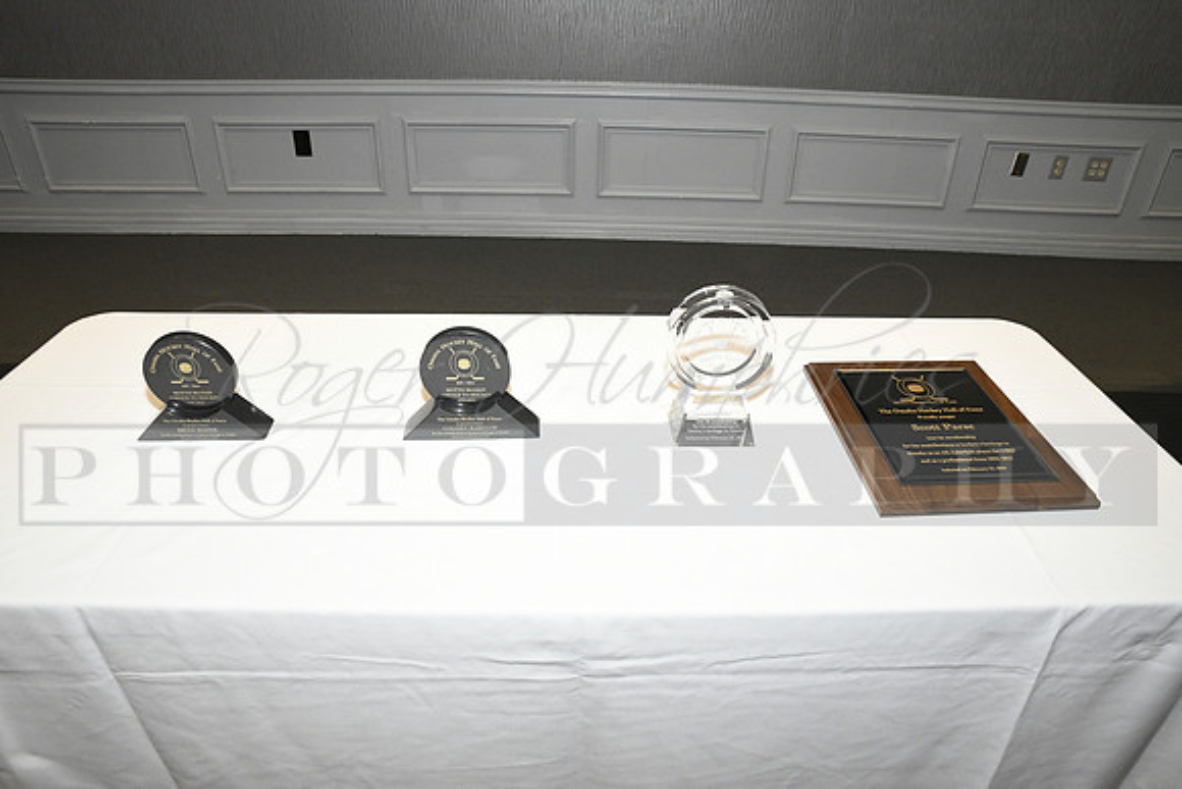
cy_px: 394
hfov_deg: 73.7
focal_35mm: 24
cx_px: 591
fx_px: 788
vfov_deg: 53.2
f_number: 11
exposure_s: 1/80
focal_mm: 24
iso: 6400
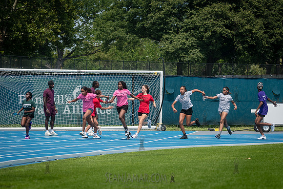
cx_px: 197
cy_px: 100
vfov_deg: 7.7
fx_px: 1398
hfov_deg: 11.5
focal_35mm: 178
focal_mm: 125
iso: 160
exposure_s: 1/1250
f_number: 5
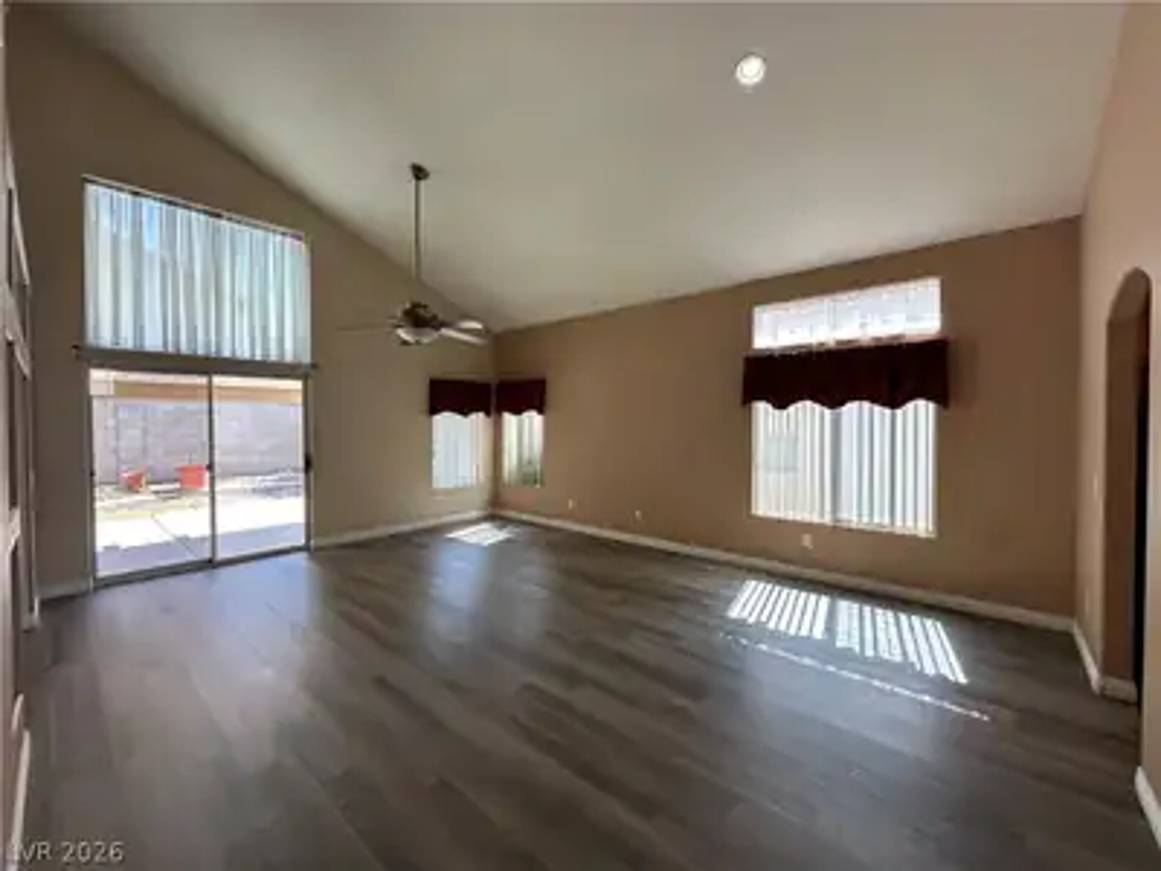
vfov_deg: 85.7
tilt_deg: -1.4
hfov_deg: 102.1
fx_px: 470
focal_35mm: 14
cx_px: 580
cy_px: 436
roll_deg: -0.5
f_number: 2.2
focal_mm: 2.22
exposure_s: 1/99
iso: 50
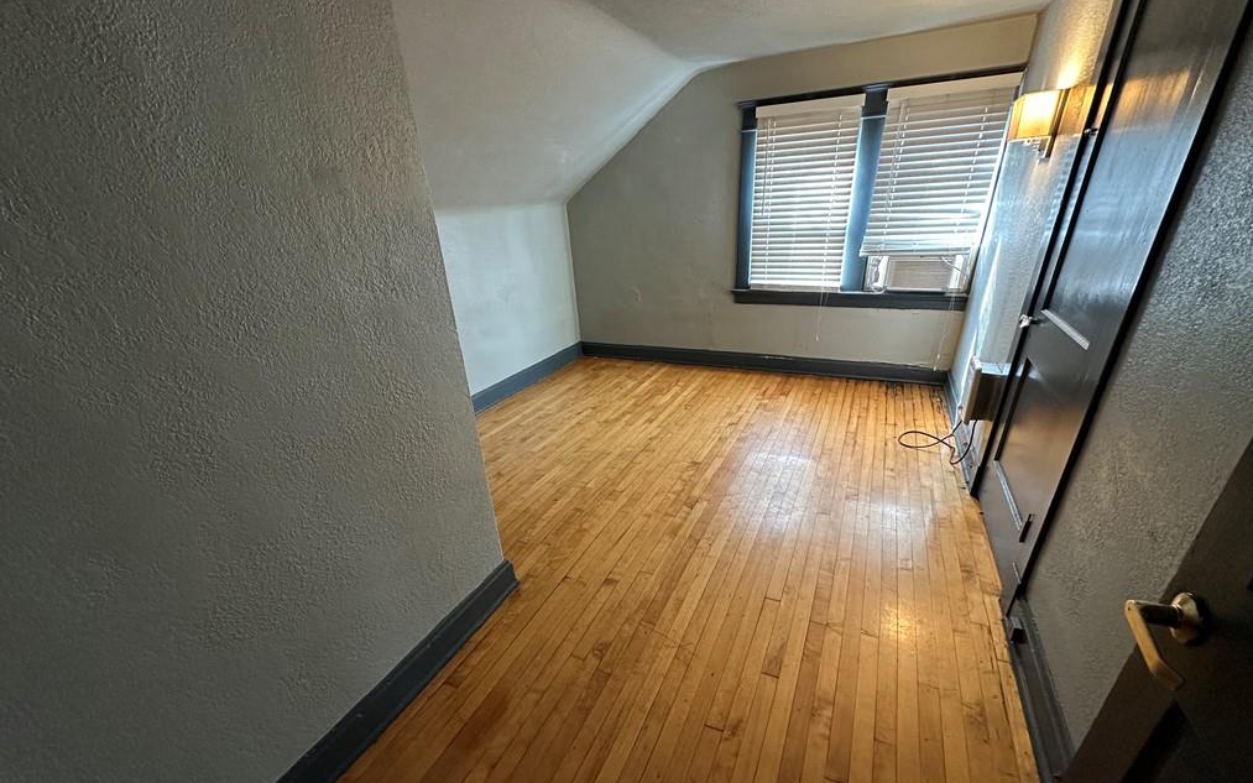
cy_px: 461
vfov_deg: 74.1
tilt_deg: -27.5
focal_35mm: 15
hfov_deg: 101.5
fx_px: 512
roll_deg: +3.1
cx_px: 623
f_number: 2.2
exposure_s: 1/60
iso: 500
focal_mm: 2.22
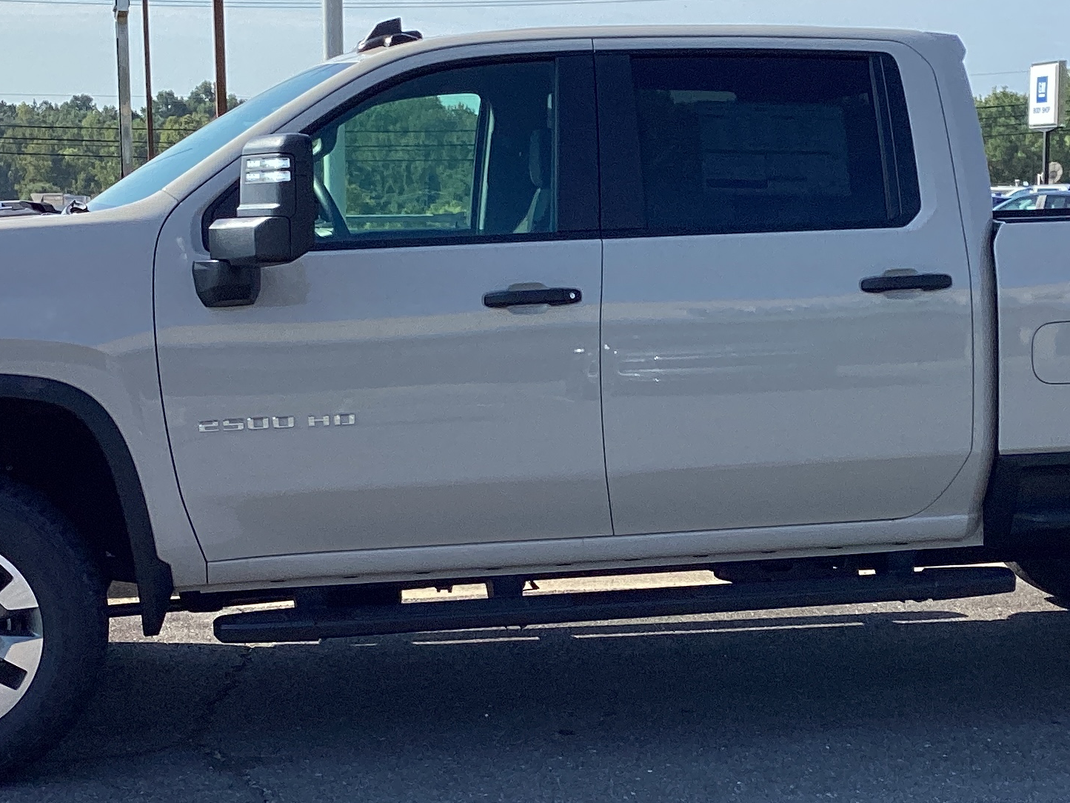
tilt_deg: -6.1
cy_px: 443
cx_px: 620
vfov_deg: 21.0
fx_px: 2164
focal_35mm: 70
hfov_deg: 27.7
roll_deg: +1.2
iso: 25
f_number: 2.4
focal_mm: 3.3
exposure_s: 1/1148
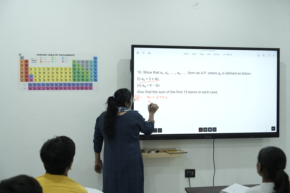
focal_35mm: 49
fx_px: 395
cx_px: 145
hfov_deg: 40.3
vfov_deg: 27.5
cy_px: 96
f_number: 4
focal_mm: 49
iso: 2500
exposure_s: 1/160
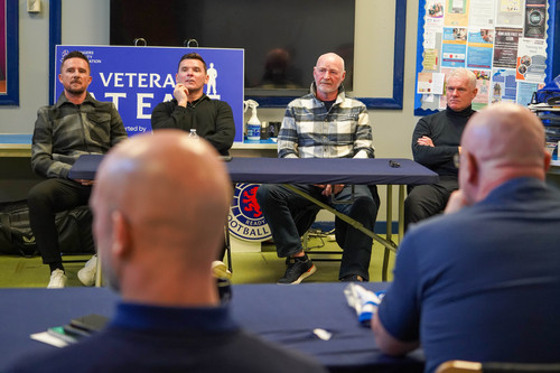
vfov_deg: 19.4
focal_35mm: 70
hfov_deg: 28.9
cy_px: 186
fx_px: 1088
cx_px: 280
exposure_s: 1/160
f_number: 4
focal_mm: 70
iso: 4000
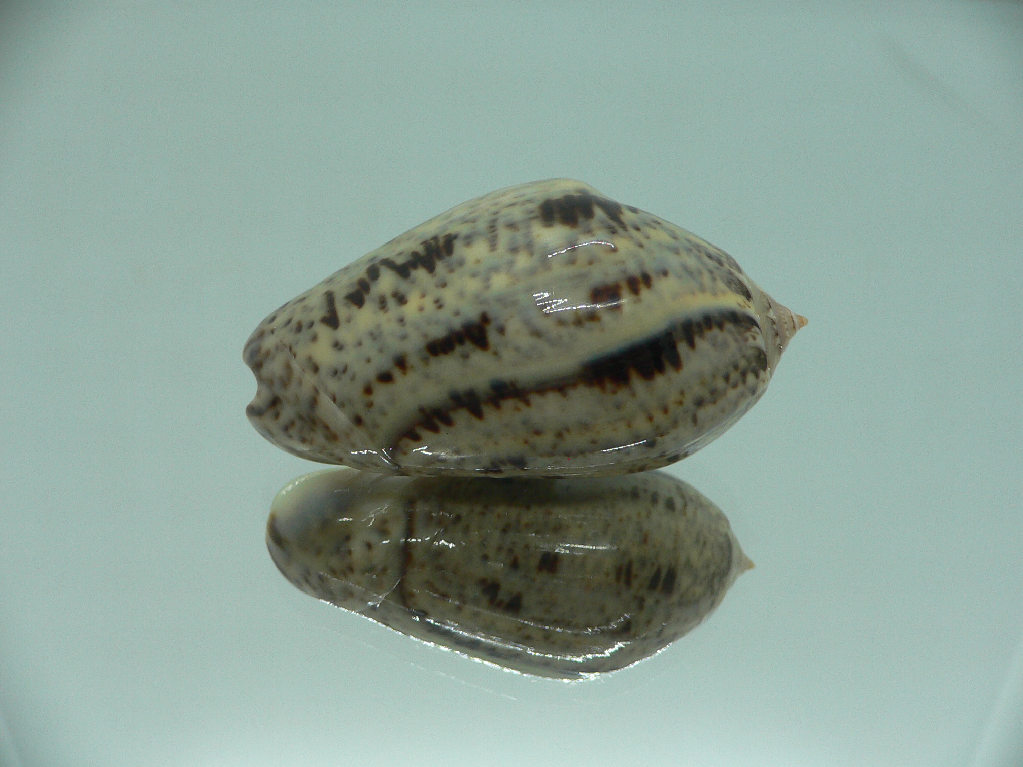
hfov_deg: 52.6
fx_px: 1034
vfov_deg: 40.7
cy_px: 384
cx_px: 512
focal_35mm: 35
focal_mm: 4.6
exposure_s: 1/60
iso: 100
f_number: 2.8
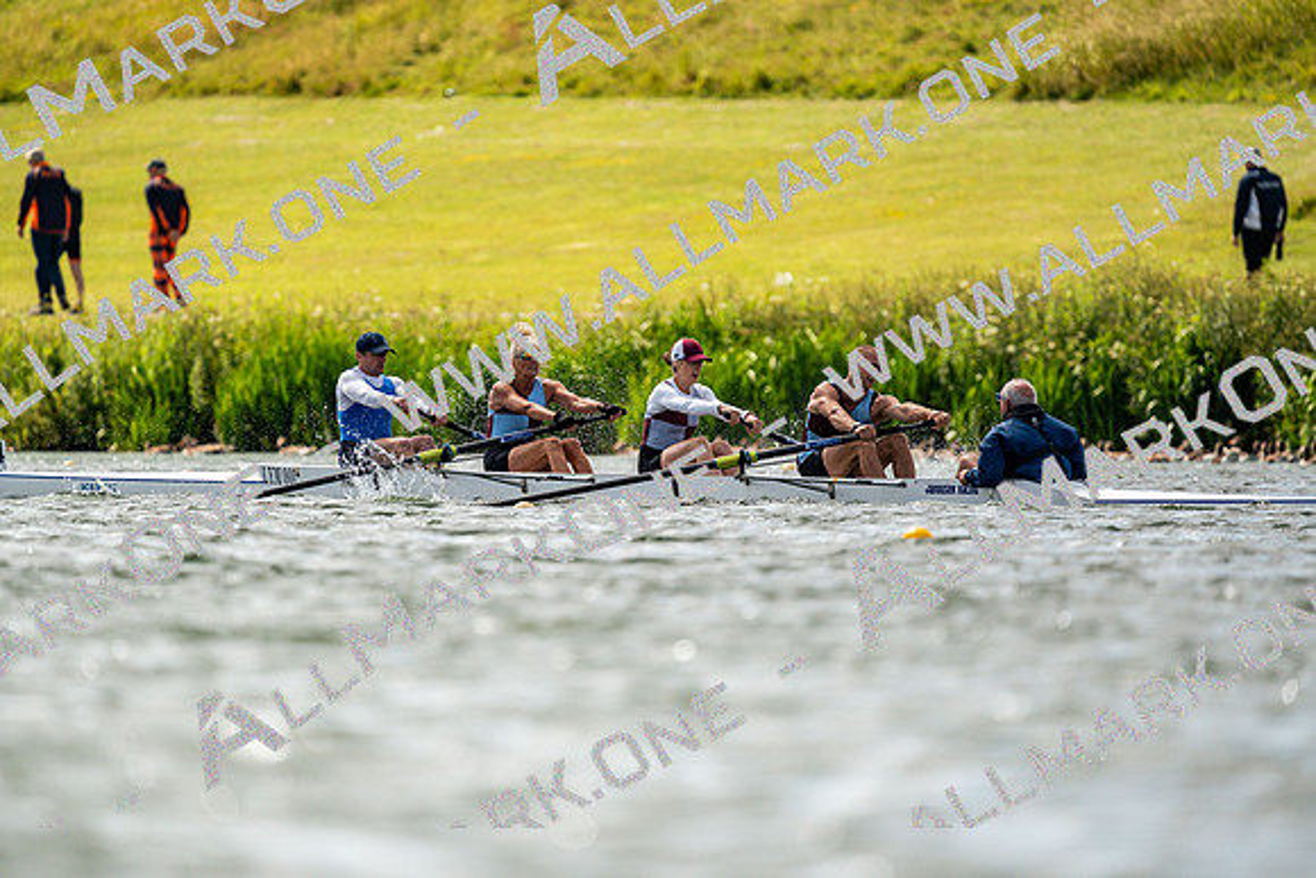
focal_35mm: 600
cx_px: 658
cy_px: 439
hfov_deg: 3.4
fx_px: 21937
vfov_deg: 2.3
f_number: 6.3
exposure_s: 1/2000
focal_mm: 600
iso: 250
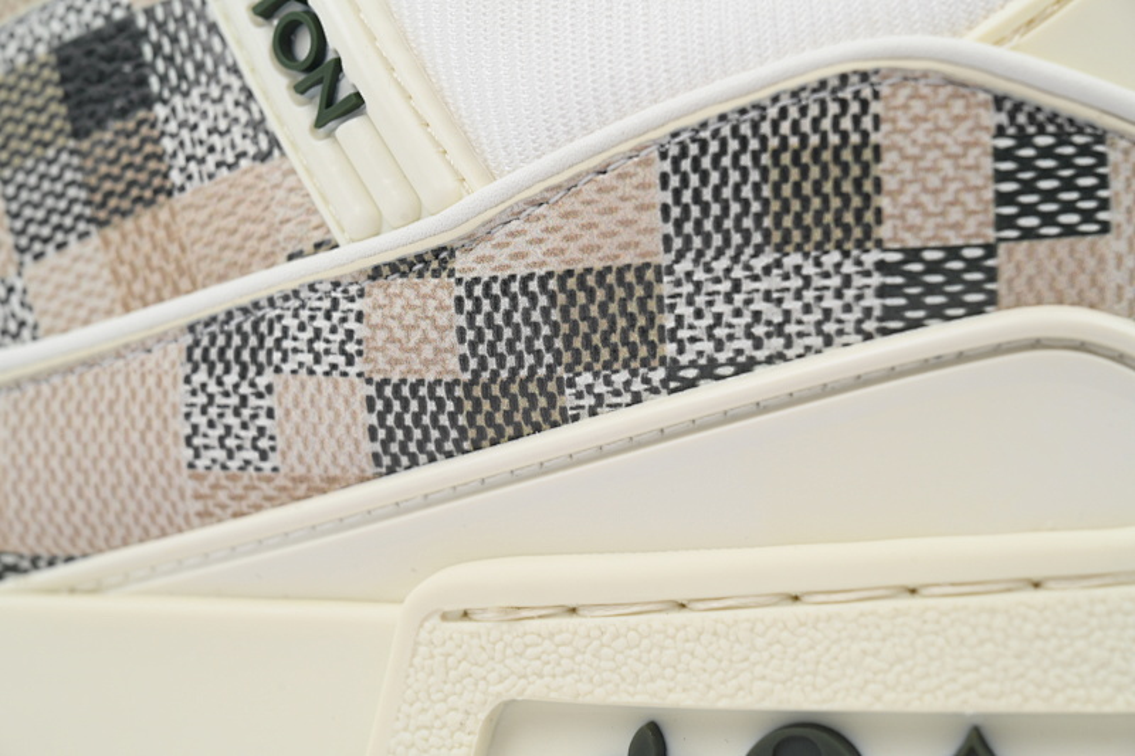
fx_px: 3625
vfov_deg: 11.9
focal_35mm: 115
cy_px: 378
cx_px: 568
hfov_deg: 17.8
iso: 400
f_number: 11
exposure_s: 1/100
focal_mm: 115
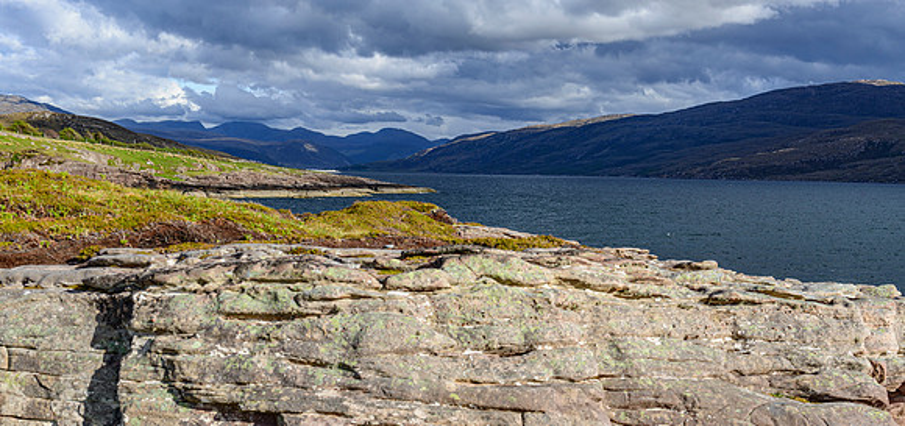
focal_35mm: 46
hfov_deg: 46.4
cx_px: 452
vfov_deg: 22.7
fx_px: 1056
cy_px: 302
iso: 100
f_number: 8
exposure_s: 1/125
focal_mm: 42
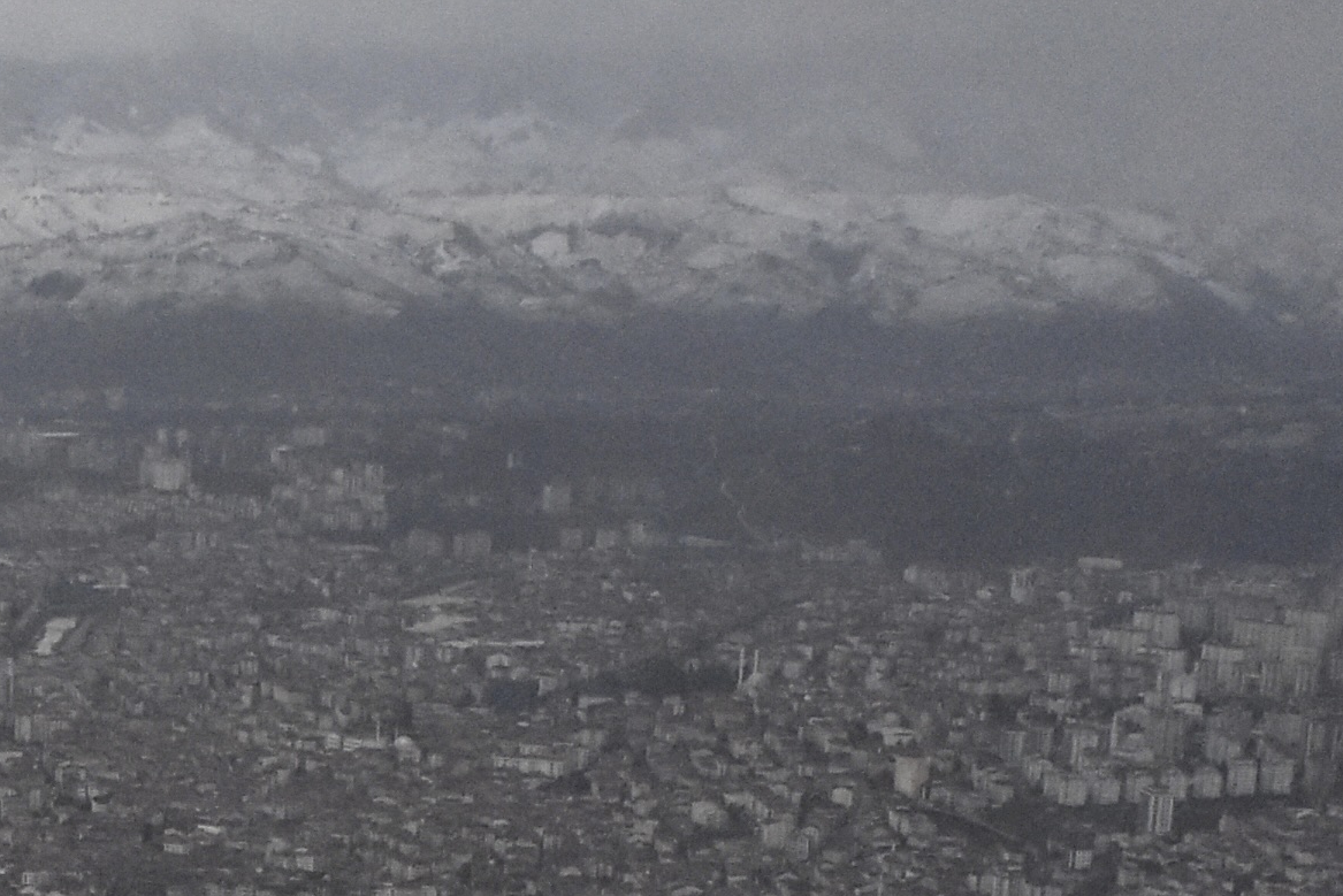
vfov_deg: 12.1
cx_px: -234
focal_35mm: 104
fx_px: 3881
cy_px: 1594
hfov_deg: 18.7
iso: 2500
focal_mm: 18
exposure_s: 1/640
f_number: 13
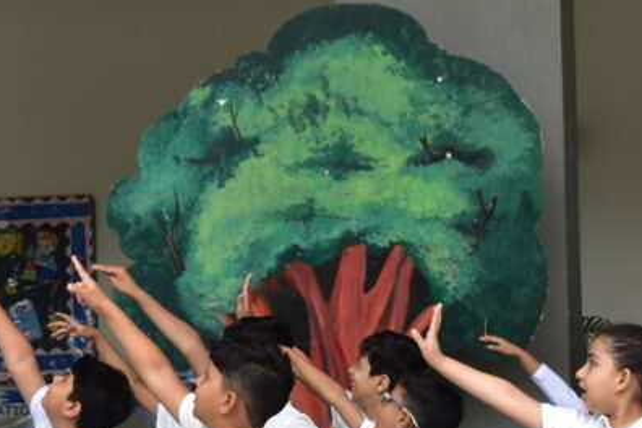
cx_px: 238
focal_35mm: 209
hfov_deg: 9.8
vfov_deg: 6.5
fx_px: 3727
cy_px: 478
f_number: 5.6
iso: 110
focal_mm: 46
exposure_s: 1/80
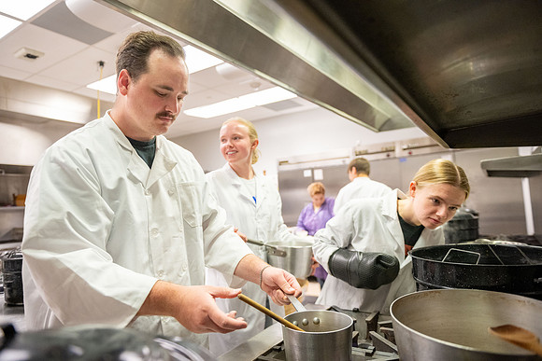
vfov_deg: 53.2
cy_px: 180
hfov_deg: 73.7
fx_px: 361
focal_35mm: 24
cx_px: 271
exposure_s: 1/250
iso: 2500
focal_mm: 24
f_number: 2.8
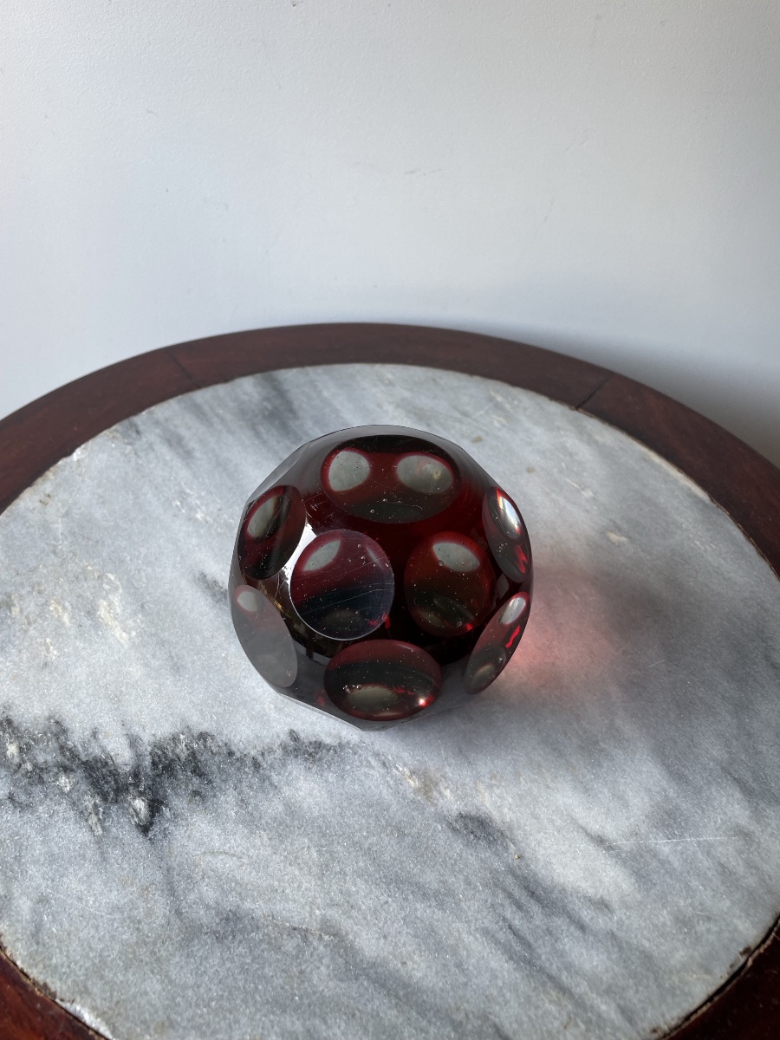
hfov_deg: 53.1
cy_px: 520
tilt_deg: -44.4
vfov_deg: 67.3
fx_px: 781
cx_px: 390
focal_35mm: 26
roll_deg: -3.5
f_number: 1.6
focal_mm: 4.2
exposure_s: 1/121
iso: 40
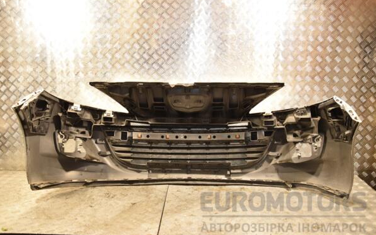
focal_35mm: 34
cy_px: 117
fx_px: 348
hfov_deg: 56.7
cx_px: 189
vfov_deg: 37.3
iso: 800
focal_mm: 22
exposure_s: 1/160
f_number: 5
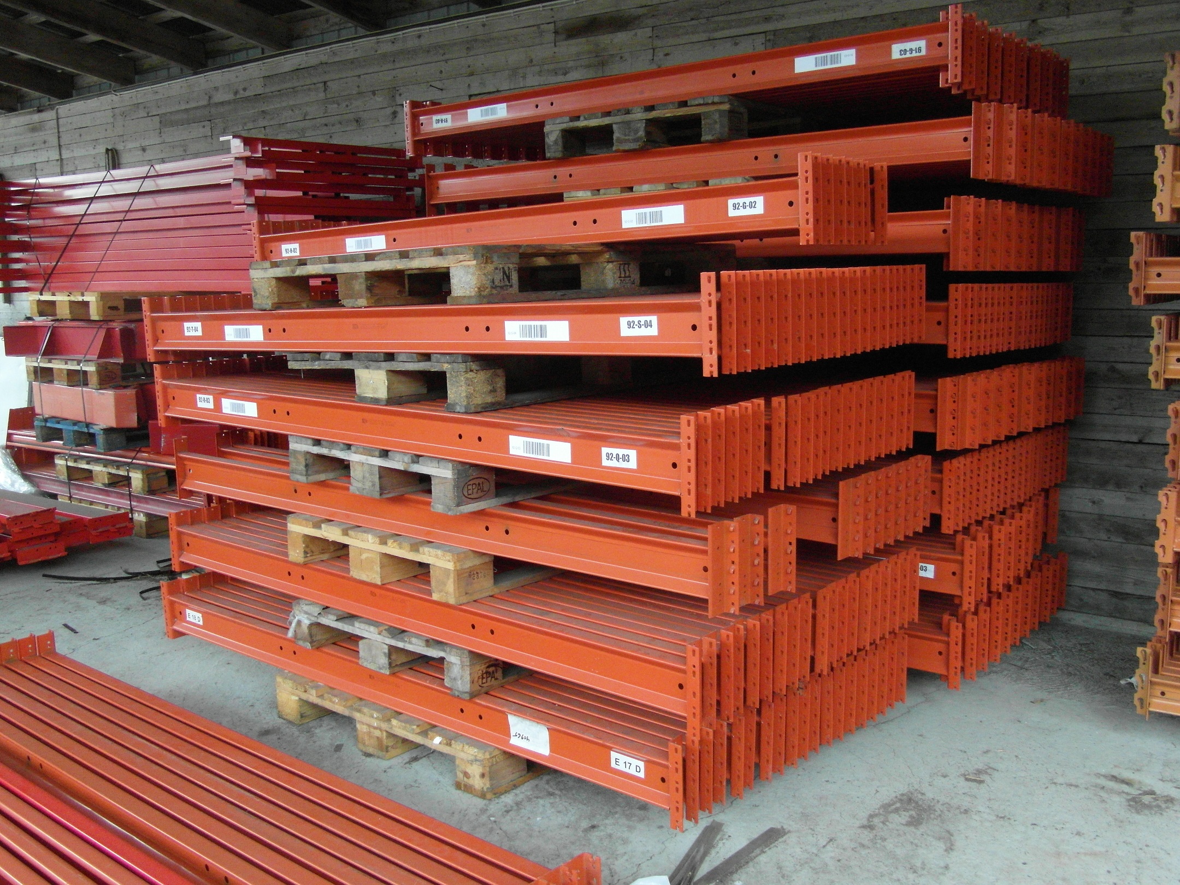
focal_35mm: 32
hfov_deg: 56.8
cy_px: 442
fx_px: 1091
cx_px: 590
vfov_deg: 44.2
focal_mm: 5.3
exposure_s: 1/30
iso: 320
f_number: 3.4
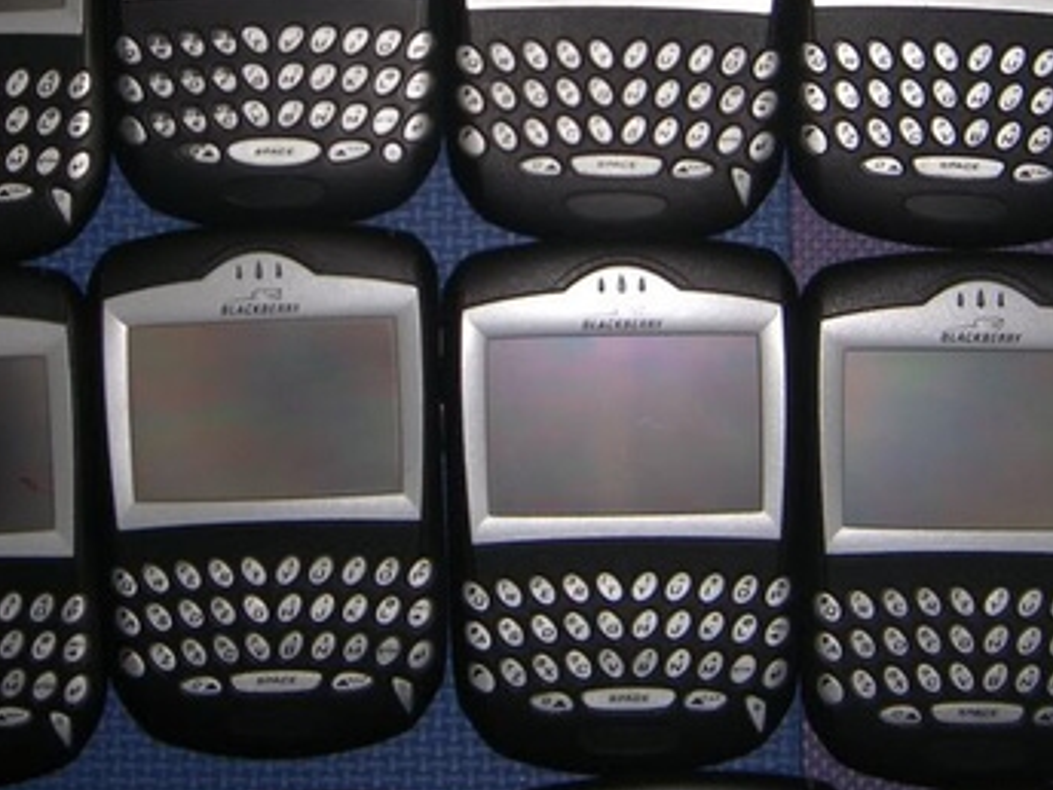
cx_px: 502
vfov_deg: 19.9
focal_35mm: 73
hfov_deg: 26.7
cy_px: 115
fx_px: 2221
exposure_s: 1/60
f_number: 2.8
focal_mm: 7.9
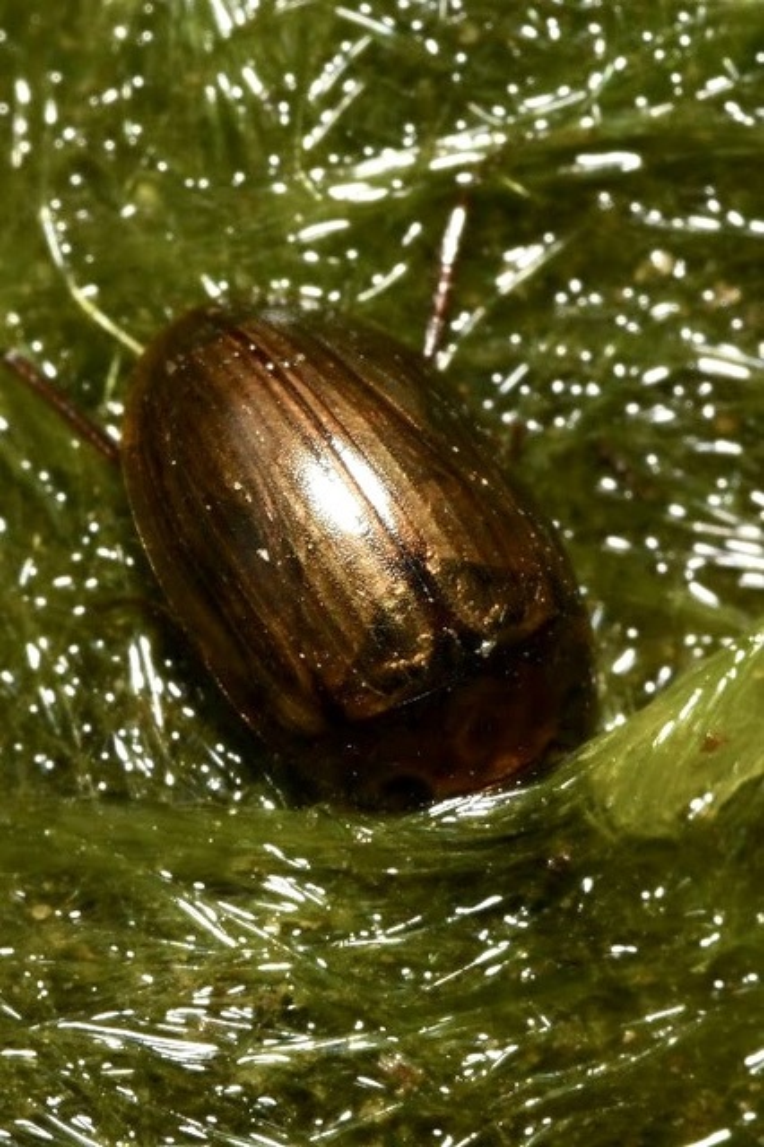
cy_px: 574
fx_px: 5019
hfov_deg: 8.7
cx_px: 382
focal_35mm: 158
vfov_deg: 13.0
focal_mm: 105
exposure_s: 1/60
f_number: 32
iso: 250
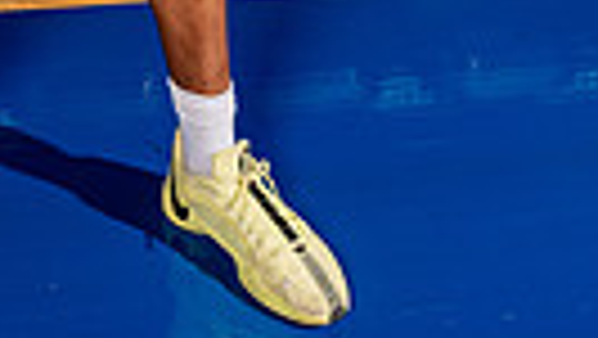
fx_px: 1349
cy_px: -577
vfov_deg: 11.0
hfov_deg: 24.1
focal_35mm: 85
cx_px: 22
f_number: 7.1
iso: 160
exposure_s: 1/125
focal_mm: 24
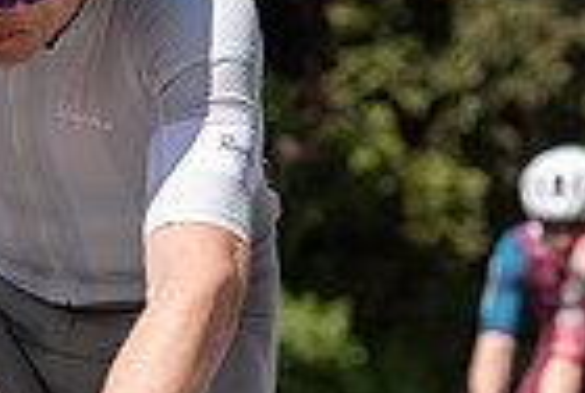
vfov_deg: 2.8
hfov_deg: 4.2
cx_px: 92
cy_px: 178
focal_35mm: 488
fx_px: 7947
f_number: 5.6
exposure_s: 1/1000
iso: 250
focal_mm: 118
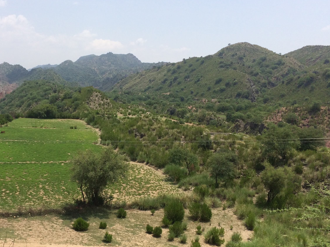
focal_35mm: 42
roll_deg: -3.9
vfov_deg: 34.2
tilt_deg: -11.7
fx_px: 400
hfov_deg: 43.9
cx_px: 100
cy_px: 152
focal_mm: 4.15
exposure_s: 1/3165
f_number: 2.2
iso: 32
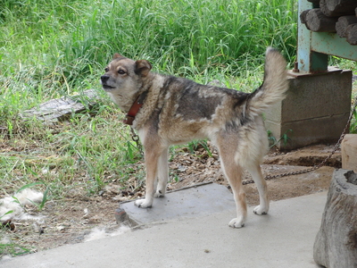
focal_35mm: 134
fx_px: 1382
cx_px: 178
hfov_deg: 14.7
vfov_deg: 11.1
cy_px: 134
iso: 100
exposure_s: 1/125
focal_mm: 23.28
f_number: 4.3
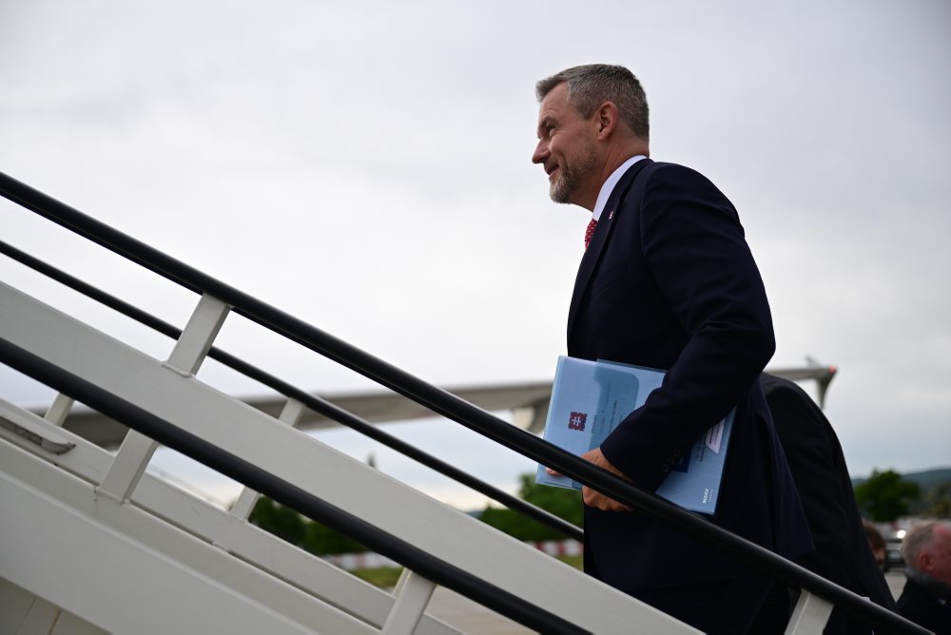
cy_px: 318
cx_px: 476
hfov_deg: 43.6
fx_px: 1189
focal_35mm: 45
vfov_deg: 29.9
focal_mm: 45
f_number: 2.8
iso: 125
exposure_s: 1/1000
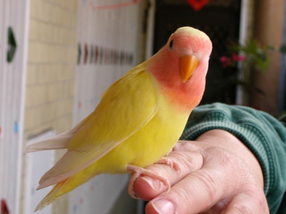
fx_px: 917
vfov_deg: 13.3
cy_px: 107
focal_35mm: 111
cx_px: 143
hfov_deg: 17.7
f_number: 4.8
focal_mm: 16.8
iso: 100
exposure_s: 1/53.1
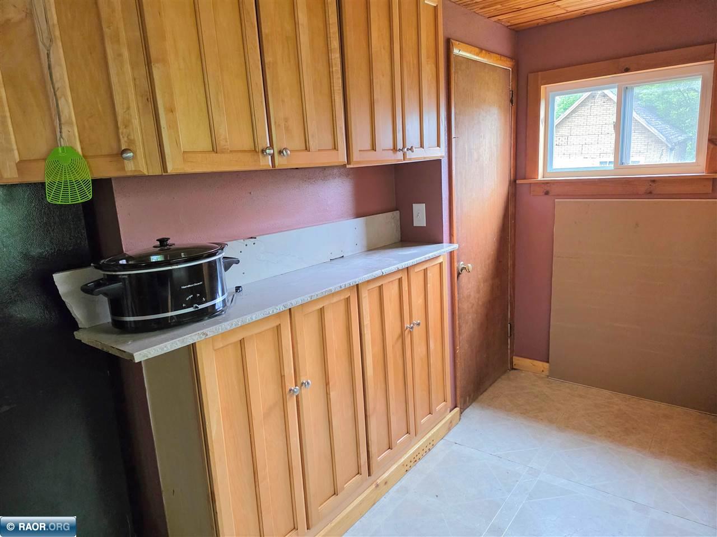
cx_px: 358
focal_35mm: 23
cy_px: 268
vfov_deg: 58.9
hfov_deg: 73.9
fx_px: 476
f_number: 1.7
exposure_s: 1/120
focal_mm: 6.3
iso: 800
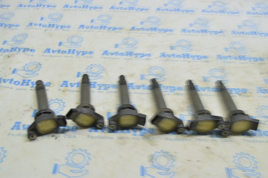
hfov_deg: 51.3
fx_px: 279
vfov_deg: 35.4
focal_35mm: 38
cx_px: 134
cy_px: 89
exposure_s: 1/20
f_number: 5.6
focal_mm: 25
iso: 400
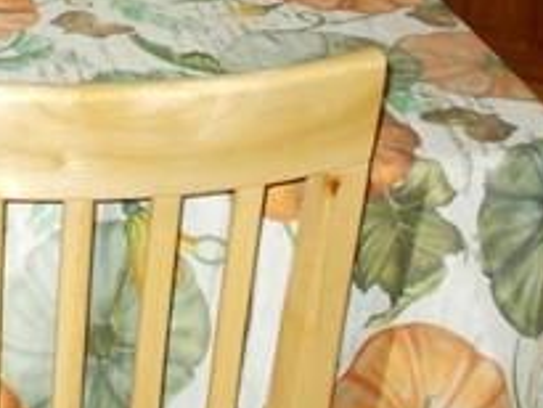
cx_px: -56
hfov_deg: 14.8
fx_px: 2040
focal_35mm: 130
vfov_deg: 10.6
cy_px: -368
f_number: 3.2
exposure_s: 1/25
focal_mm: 4.6
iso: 200
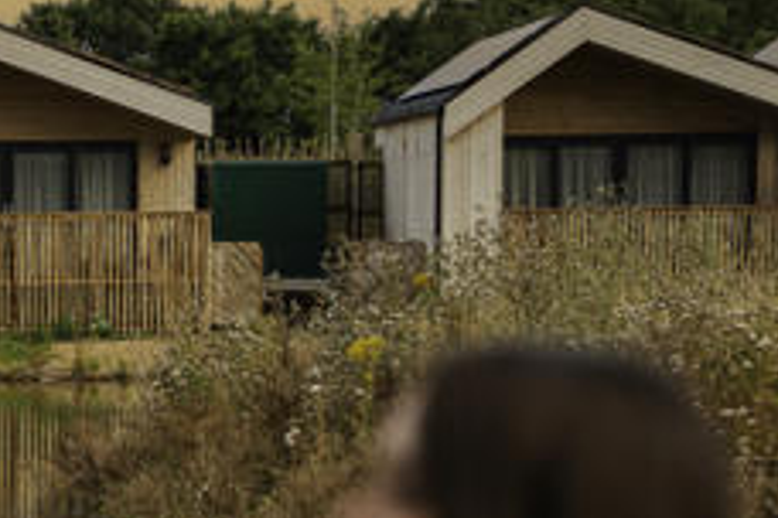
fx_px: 3609
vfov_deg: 8.2
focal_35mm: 167
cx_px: -10
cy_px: 496
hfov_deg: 12.2
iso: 100
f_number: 2.8
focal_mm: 68
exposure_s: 1/160
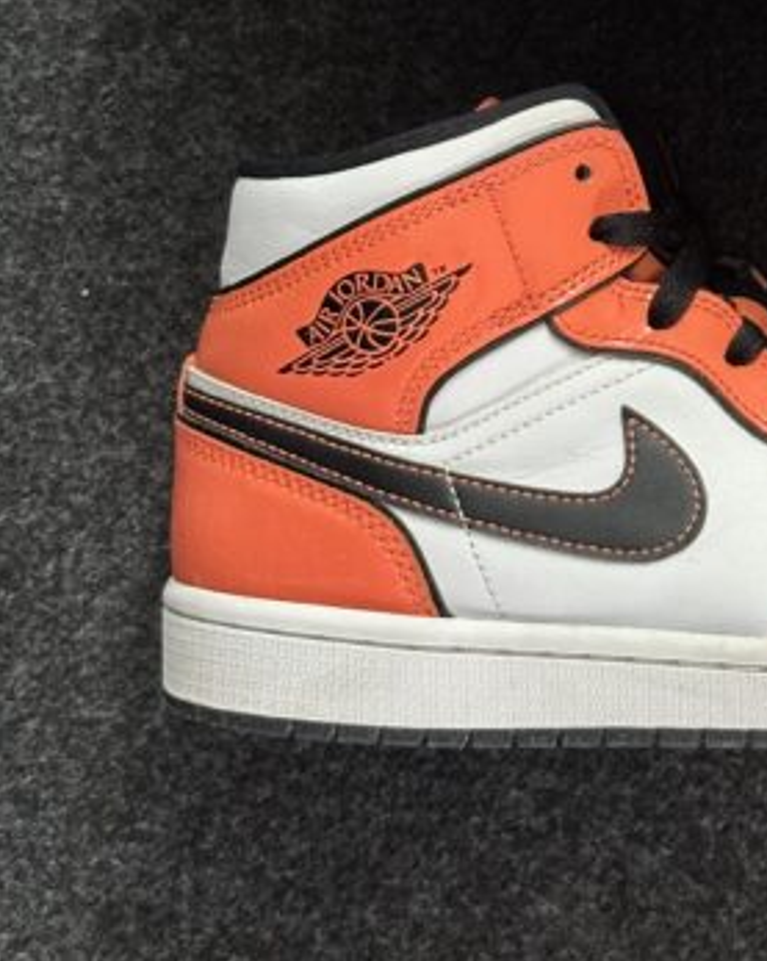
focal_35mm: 108
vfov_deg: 17.5
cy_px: 84
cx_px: 756
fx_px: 3069
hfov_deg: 14.0
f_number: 1.78
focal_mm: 6.86
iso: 160
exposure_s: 1/33
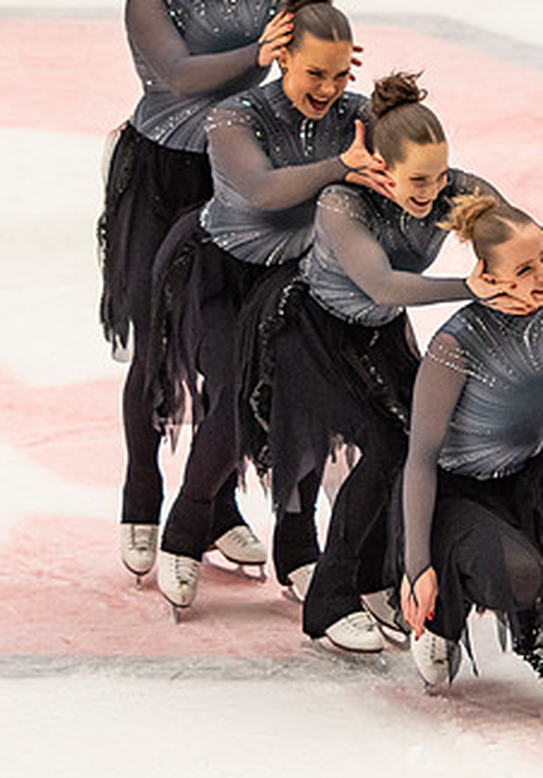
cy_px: 285
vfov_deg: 4.8
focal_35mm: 427
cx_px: 358
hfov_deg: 3.3
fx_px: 9366
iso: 900
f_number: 4
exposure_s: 1/500
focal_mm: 122
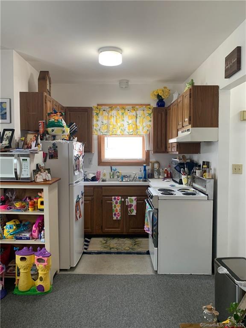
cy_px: 164
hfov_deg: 53.1
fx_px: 246
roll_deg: +1.2
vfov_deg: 67.3
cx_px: 123
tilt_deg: -3.3
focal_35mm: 26
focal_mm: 4.25
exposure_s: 1/60
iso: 125
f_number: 1.8
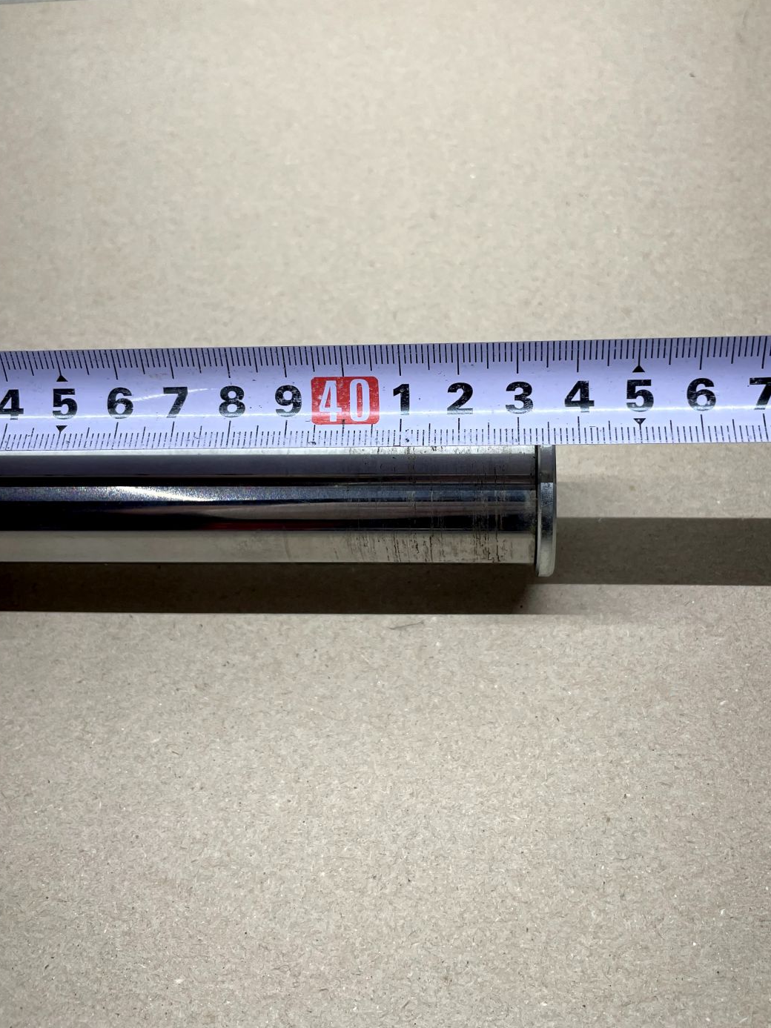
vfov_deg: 59.8
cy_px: 459
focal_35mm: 30
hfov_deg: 46.7
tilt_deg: -57.8
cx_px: 423
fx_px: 891
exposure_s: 1/100
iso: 40
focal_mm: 4.2
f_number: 1.6
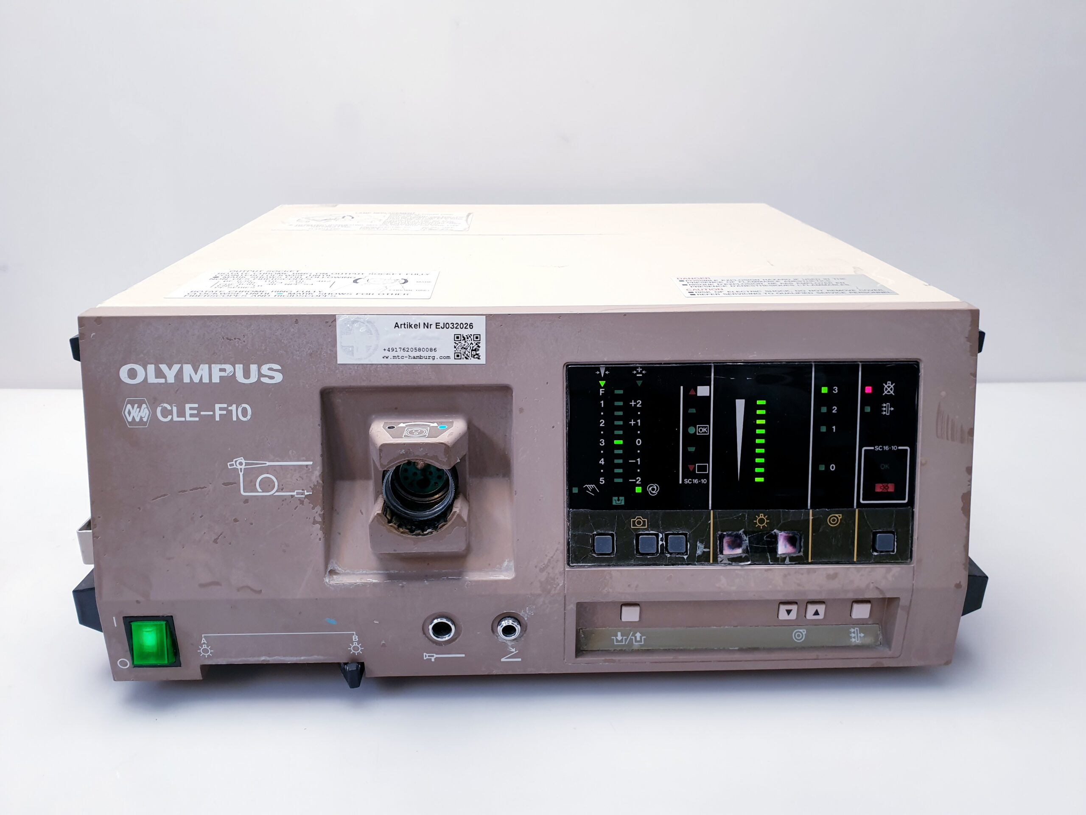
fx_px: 816
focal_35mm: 26
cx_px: 543
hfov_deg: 67.3
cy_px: 408
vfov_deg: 53.1
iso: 80
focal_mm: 4.3
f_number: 2.4
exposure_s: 1/50
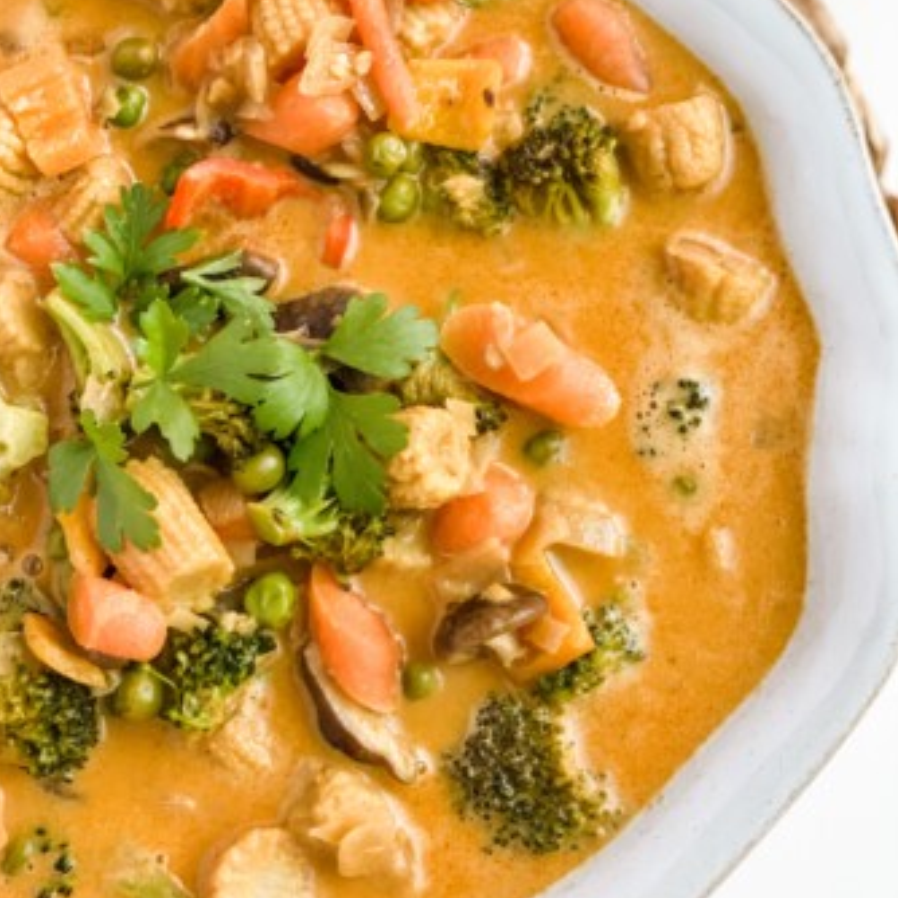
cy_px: 387
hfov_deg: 26.1
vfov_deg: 26.1
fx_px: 1937
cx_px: 417
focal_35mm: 66
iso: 200
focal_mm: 6
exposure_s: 1/120
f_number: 2
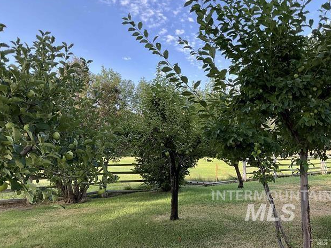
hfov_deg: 60.0
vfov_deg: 46.8
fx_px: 287
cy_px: 123
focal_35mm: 30
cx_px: 164
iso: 25
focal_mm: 3
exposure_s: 1/302
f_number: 1.8
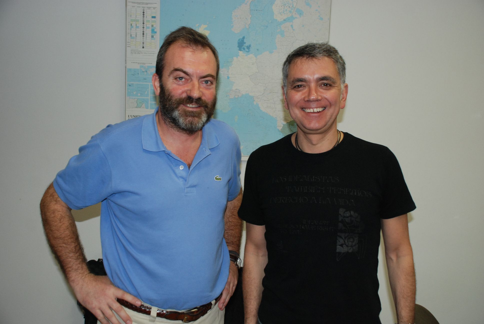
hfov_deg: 49.5
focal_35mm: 39
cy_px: 162
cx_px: 242
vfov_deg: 34.3
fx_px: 525
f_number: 4.5
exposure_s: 1/60
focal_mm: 26
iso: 500
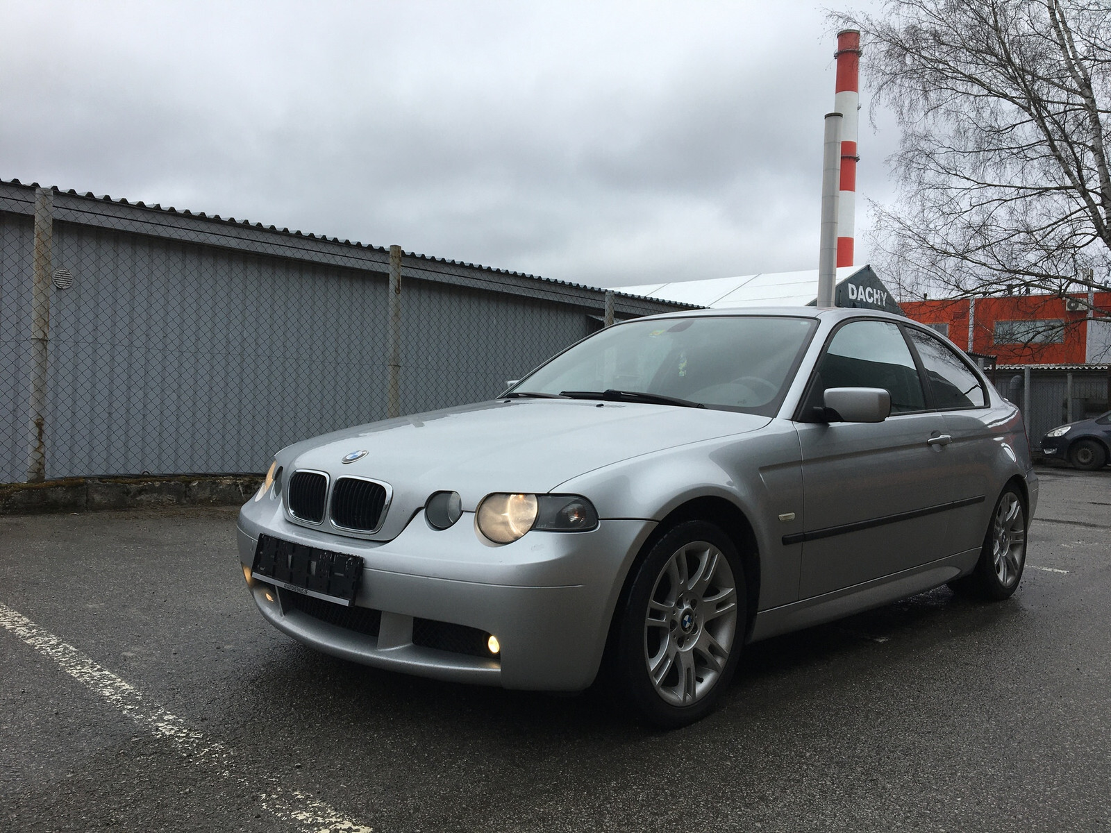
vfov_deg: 48.2
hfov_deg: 61.7
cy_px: 416
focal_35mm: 29
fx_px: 931
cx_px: 556
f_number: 2.2
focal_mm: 4.15
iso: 25
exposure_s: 1/699
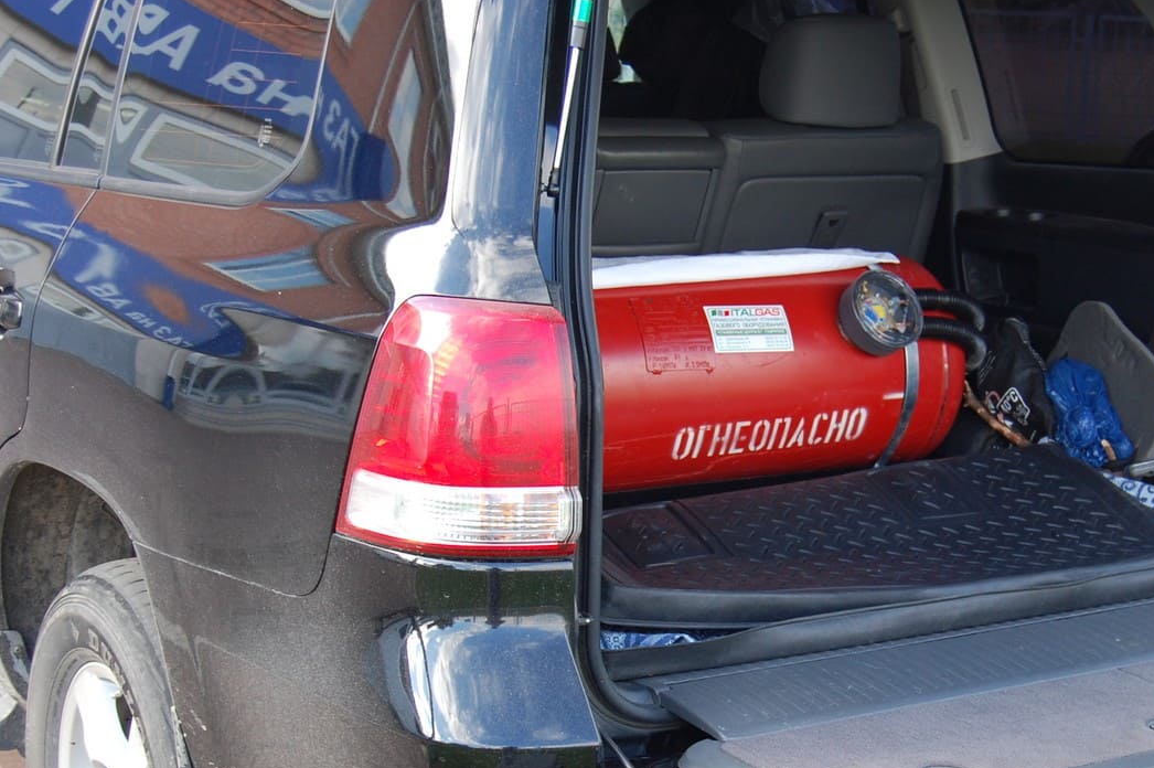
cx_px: 759
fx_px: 2210
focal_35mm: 69
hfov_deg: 29.1
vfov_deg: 19.6
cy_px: 550
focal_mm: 32
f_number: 5.6
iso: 360
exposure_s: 1/125
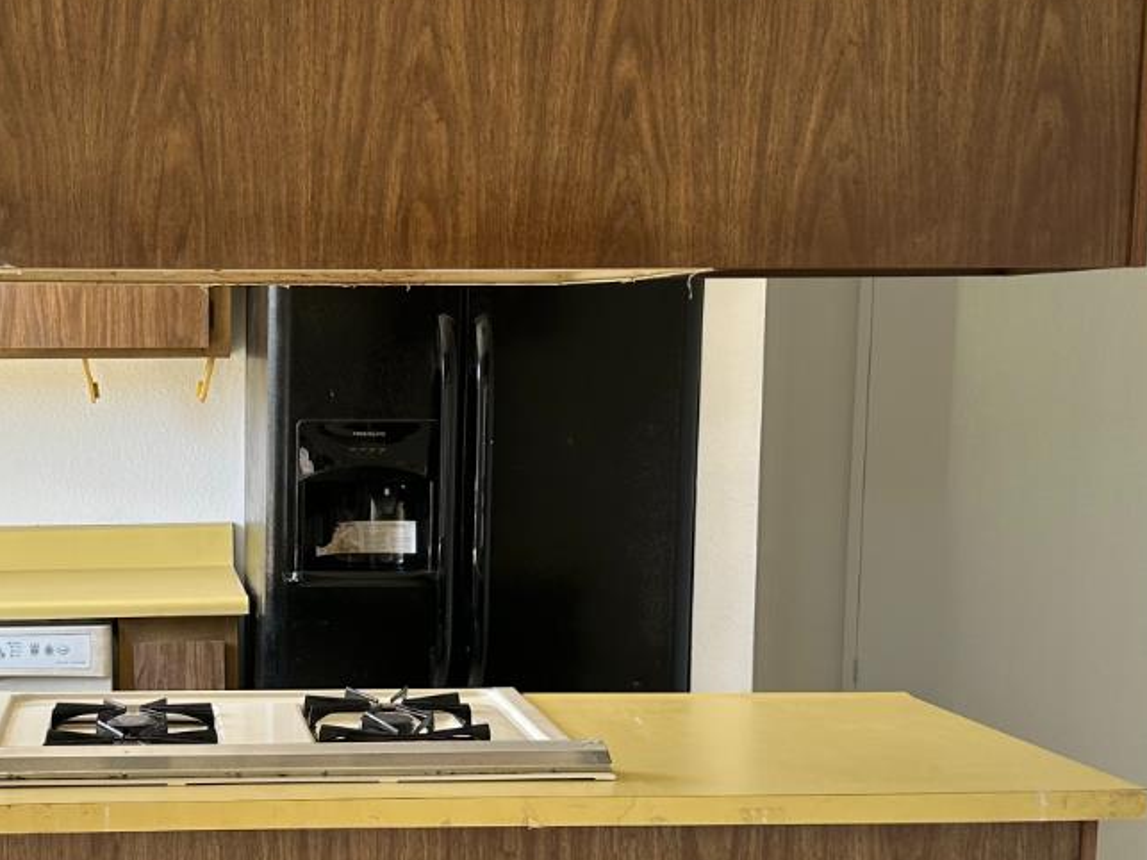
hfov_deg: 33.3
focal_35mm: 56
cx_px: 221
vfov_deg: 25.9
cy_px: 579
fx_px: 1855
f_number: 1.78
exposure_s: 1/121
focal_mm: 6.86
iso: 80
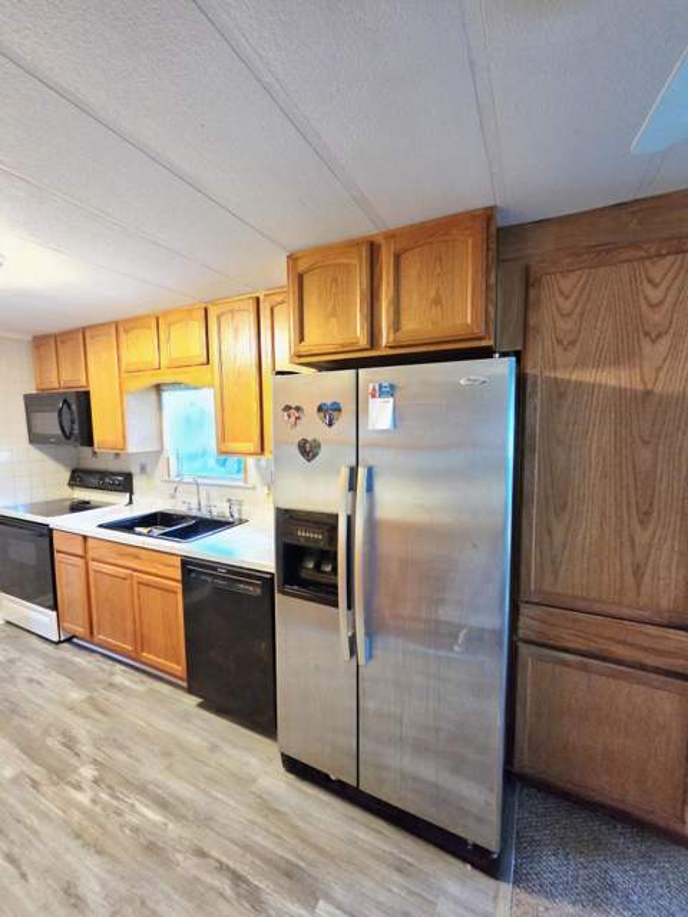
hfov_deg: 89.9
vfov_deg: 106.2
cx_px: 344
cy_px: 458
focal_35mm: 13
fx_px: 345
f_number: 2.2
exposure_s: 1/60.2
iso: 640
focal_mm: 2.2
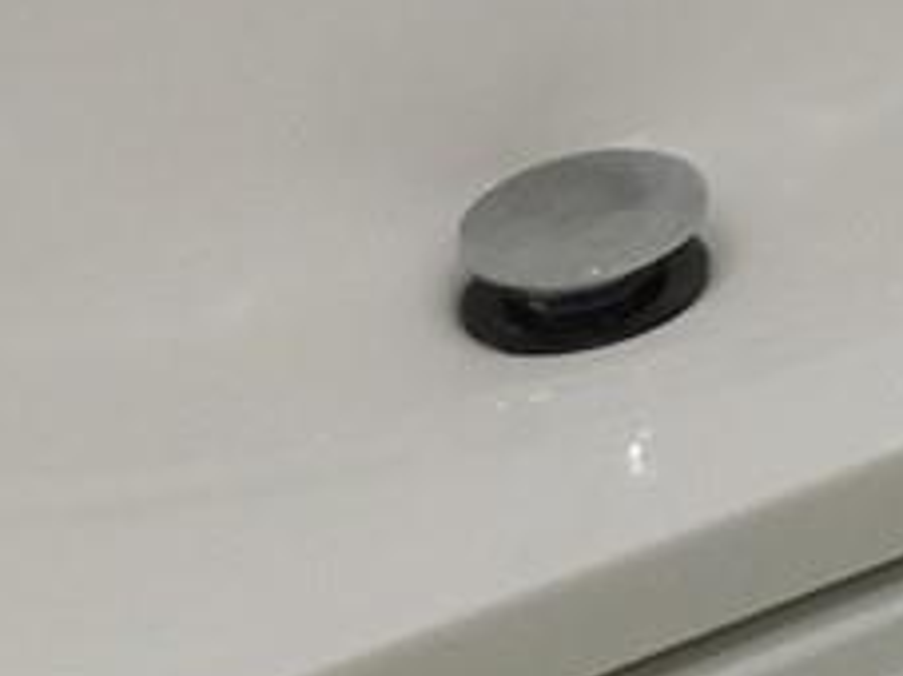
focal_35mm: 162
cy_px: -1603
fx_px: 4224
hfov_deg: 9.5
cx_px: 2725
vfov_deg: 7.6
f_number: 3
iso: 125
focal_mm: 4
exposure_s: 1/160
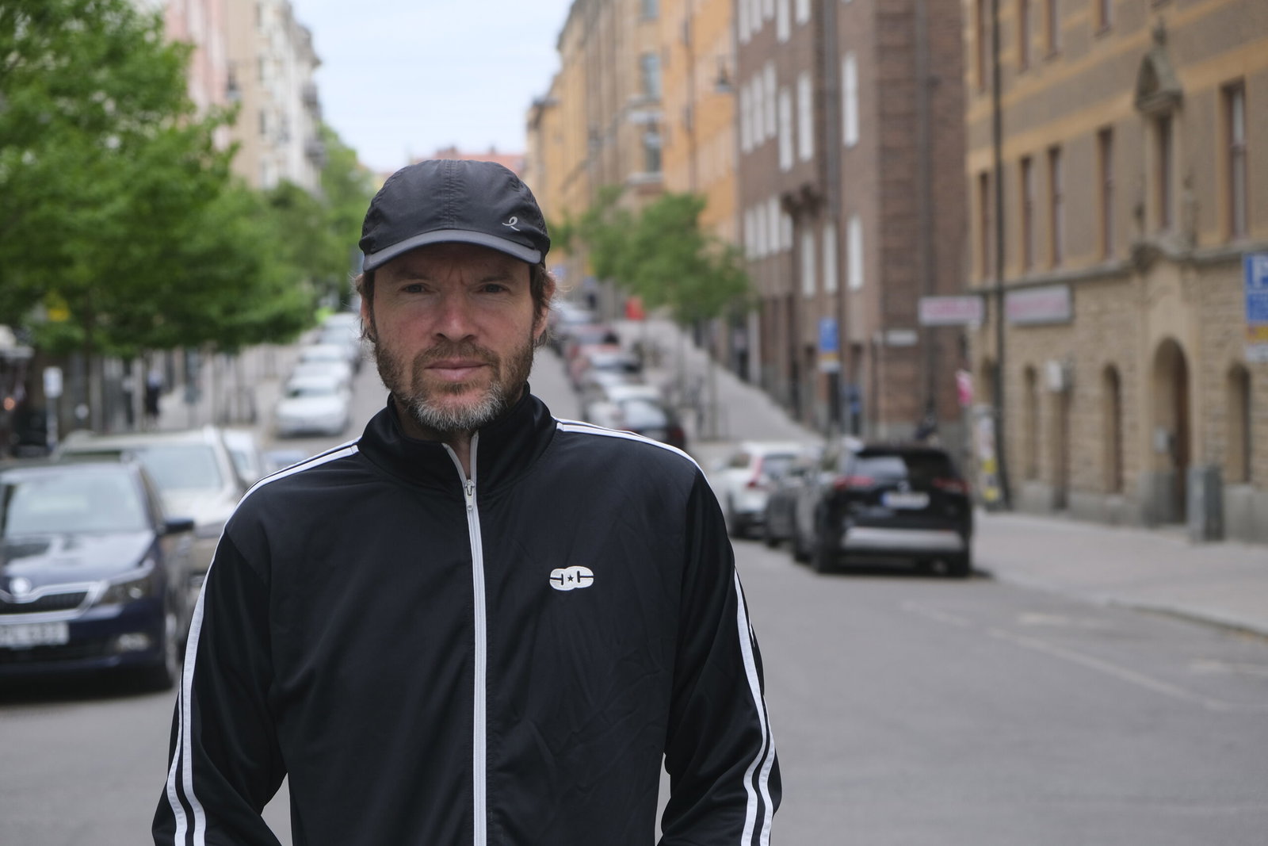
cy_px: 423
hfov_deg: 24.5
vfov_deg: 16.5
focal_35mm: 83
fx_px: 2923
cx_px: 634
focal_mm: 55
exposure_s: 1/550
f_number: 4
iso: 320
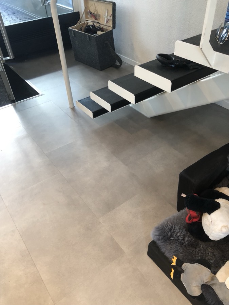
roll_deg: +5.8
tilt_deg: -42.1
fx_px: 247
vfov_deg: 63.4
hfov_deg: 49.7
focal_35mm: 28
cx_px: 114
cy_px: 152
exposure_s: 1/25
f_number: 1.8
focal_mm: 3.99
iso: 40
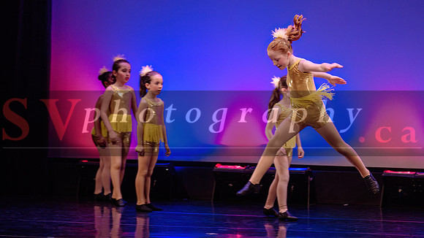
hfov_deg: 12.4
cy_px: 96
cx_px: 260
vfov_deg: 7.0
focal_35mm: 174
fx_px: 1957
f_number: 2.8
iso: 1600
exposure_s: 1/320
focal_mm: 130
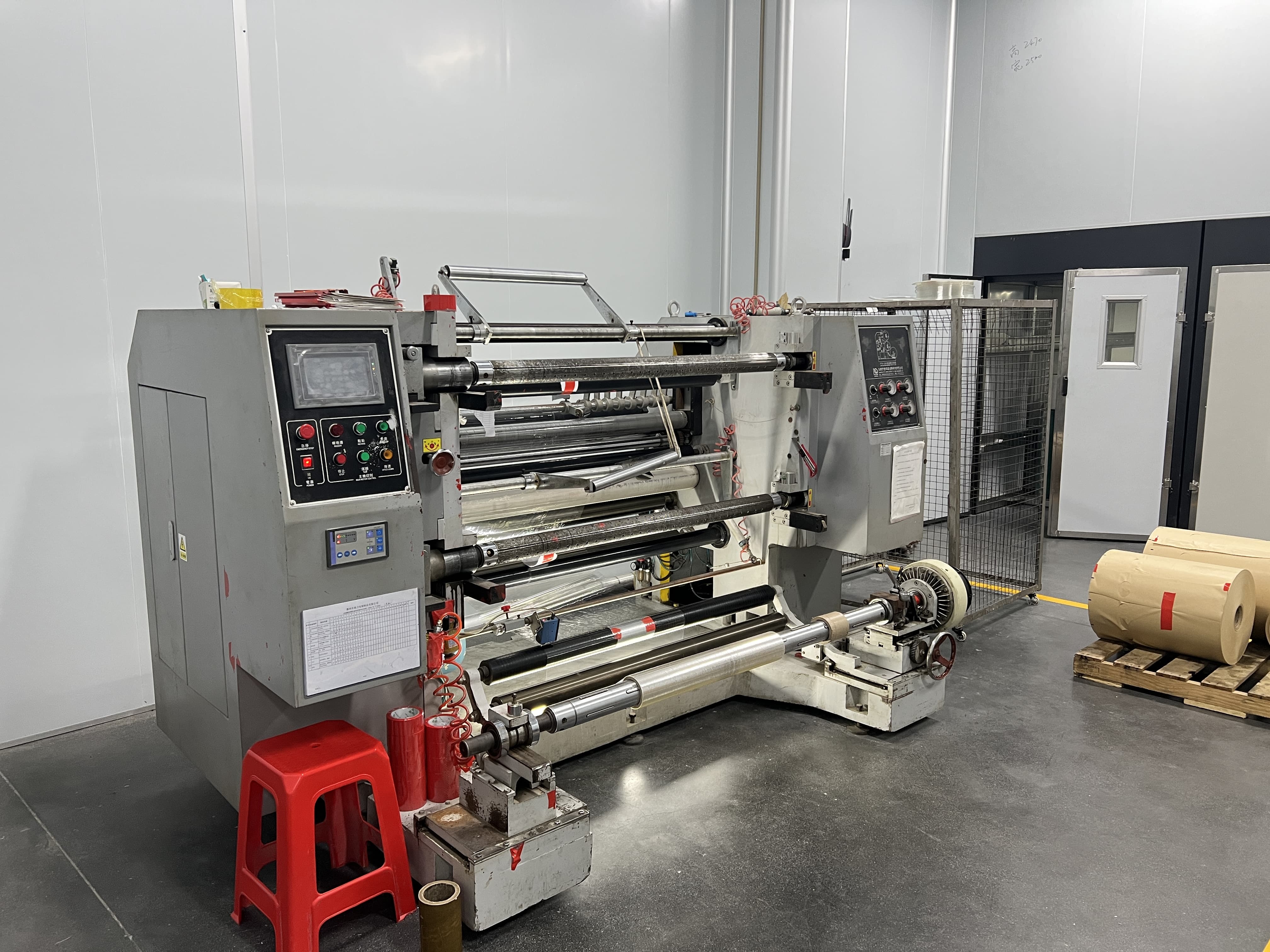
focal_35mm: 26
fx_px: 954
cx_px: 635
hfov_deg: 67.3
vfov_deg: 53.1
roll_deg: +0.0
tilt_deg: -8.9
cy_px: 476
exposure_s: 1/50
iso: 160
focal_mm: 5.7
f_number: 1.5
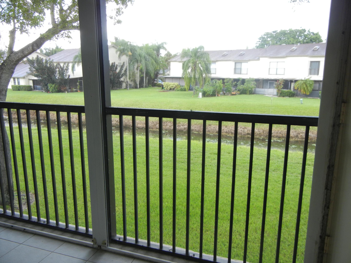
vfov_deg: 46.8
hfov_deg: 60.0
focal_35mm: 30
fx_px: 304
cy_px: 132
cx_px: 176
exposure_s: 1/56
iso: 160
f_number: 3.5
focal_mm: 5.4
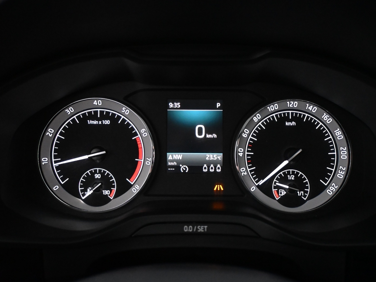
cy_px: 140
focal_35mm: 34
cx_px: 193
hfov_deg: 54.2
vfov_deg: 42.0
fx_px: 367
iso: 6400
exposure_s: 1/60
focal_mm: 20.5
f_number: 3.8
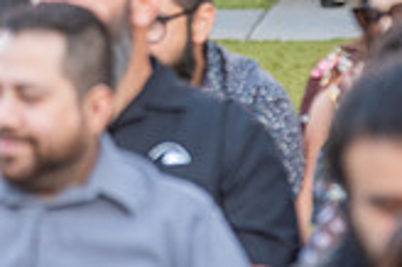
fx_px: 7898
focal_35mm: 708
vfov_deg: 1.9
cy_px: -146
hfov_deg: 2.9
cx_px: -44
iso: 800
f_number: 4
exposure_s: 1/320
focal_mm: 200
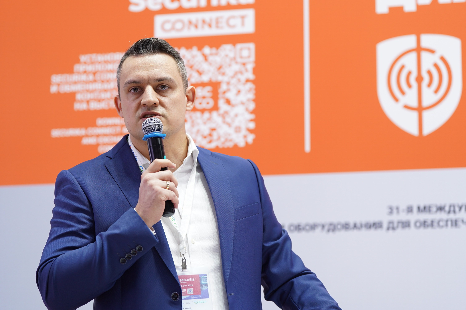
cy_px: 155
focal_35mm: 105
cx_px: 233
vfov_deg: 13.0
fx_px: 1358
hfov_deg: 19.5
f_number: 3.2
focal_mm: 105
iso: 640
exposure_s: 1/100
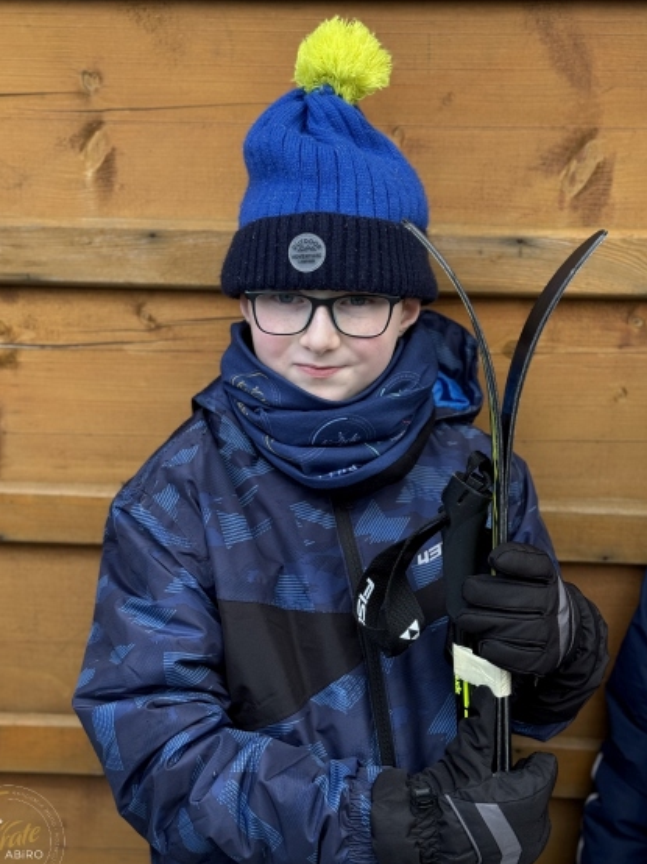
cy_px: 432
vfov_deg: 36.8
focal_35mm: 52
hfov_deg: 28.0
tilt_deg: -15.8
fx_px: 1297
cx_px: 301
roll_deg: -1.2
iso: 100
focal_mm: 6.86
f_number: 1.78
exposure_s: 1/106
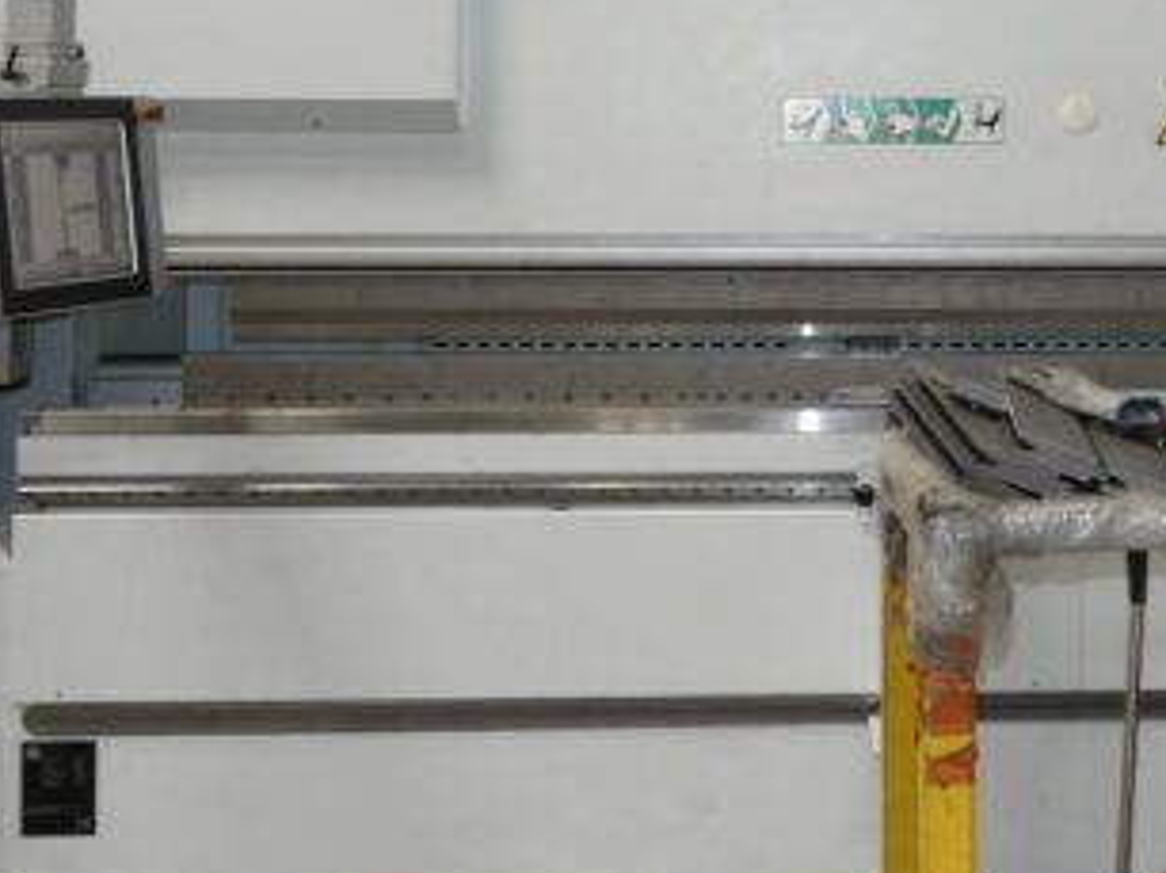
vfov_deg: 21.4
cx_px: 972
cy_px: 76
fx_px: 2255
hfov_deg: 28.2
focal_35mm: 67
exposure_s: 1/60
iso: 100
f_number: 2.8
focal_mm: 3.6
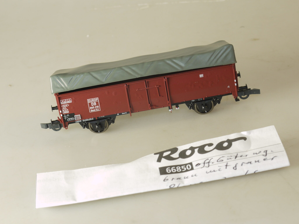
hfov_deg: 20.4
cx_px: 150
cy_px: 112
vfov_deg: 15.4
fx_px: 829
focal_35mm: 96
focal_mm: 34
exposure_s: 1/10
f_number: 8
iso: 100
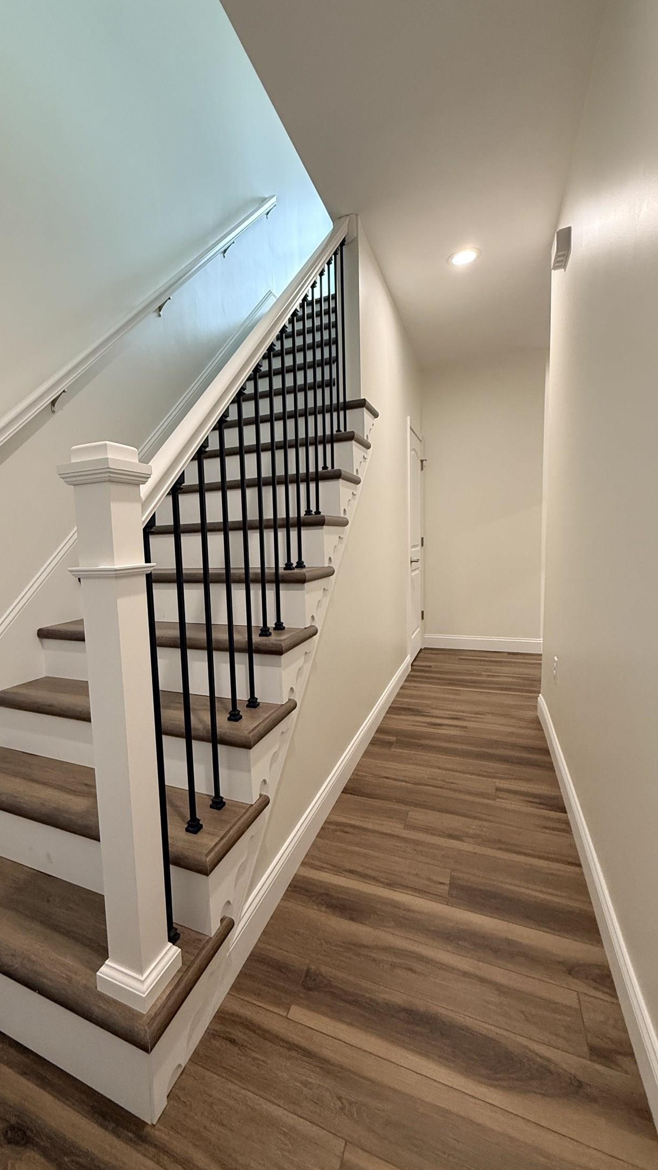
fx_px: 496
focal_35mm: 16
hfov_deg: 66.0
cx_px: 243
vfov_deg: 99.4
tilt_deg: -5.0
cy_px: 595
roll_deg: +2.0
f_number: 2.2
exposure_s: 1/120
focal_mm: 2.22
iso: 320
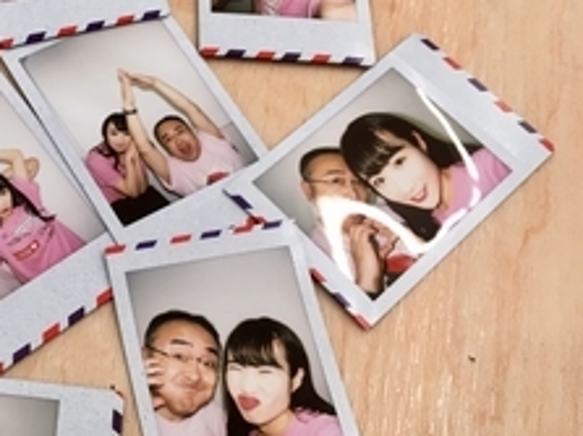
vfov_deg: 28.0
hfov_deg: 34.9
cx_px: 65
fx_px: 875
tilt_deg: -66.9
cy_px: 204
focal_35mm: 52
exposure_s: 1/33
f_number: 2.2
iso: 25
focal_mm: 4.15
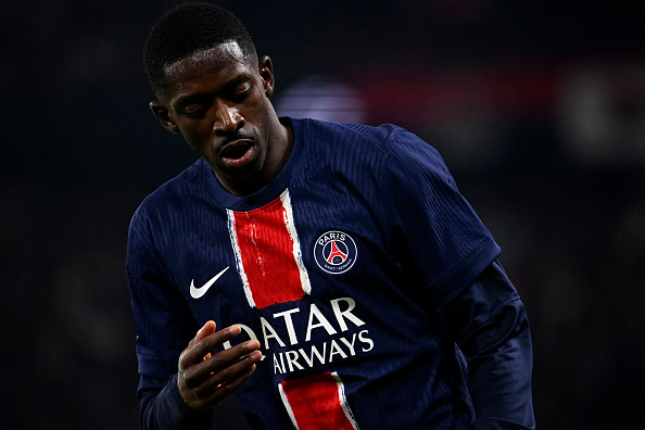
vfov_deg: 3.4
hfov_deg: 5.2
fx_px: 7166
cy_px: 215
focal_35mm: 400
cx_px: 322
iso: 3200
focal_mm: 400
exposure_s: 1/2000
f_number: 4.5
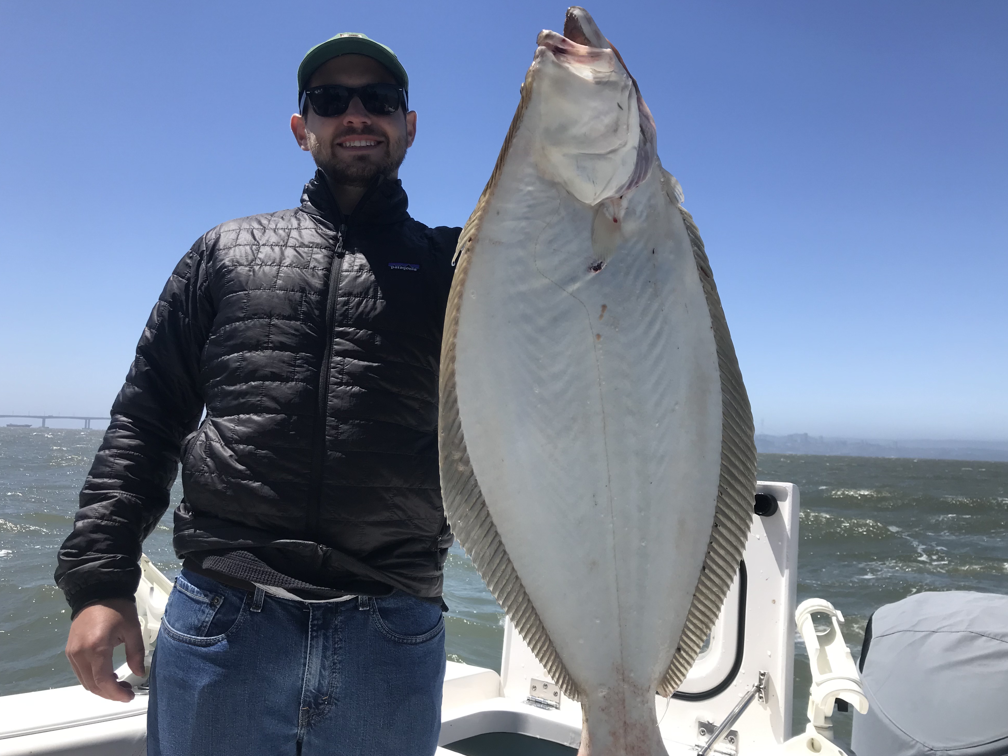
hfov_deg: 61.7
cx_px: 507
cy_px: 382
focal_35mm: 29
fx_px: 844
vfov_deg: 48.2
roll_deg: -1.9
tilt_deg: +5.8
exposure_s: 1/2398
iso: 20
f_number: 1.8
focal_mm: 3.99
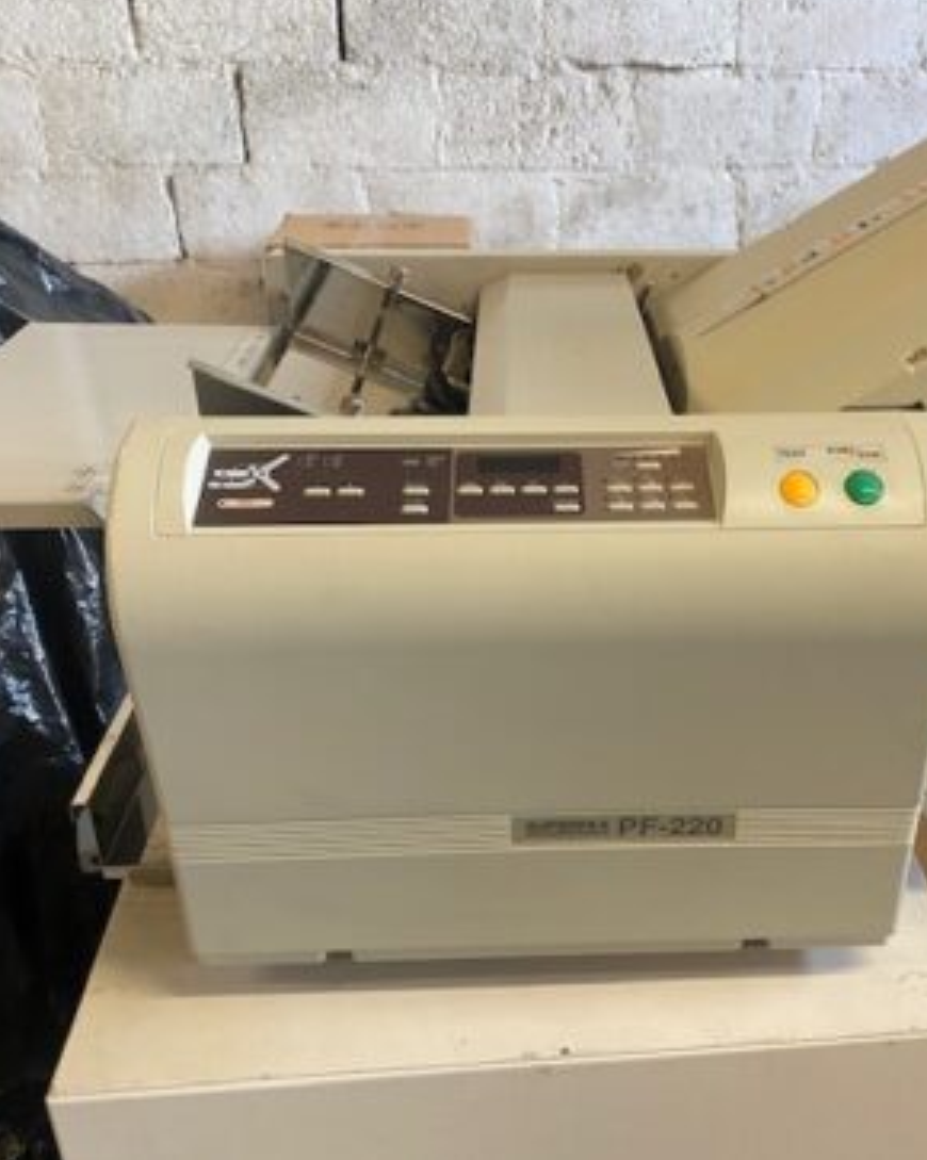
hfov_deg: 41.8
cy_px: 577
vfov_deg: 51.6
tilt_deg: -26.9
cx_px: 588
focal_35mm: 35
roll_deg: -0.1
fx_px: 1201
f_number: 1.8
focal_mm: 4.25
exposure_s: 1/50
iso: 80
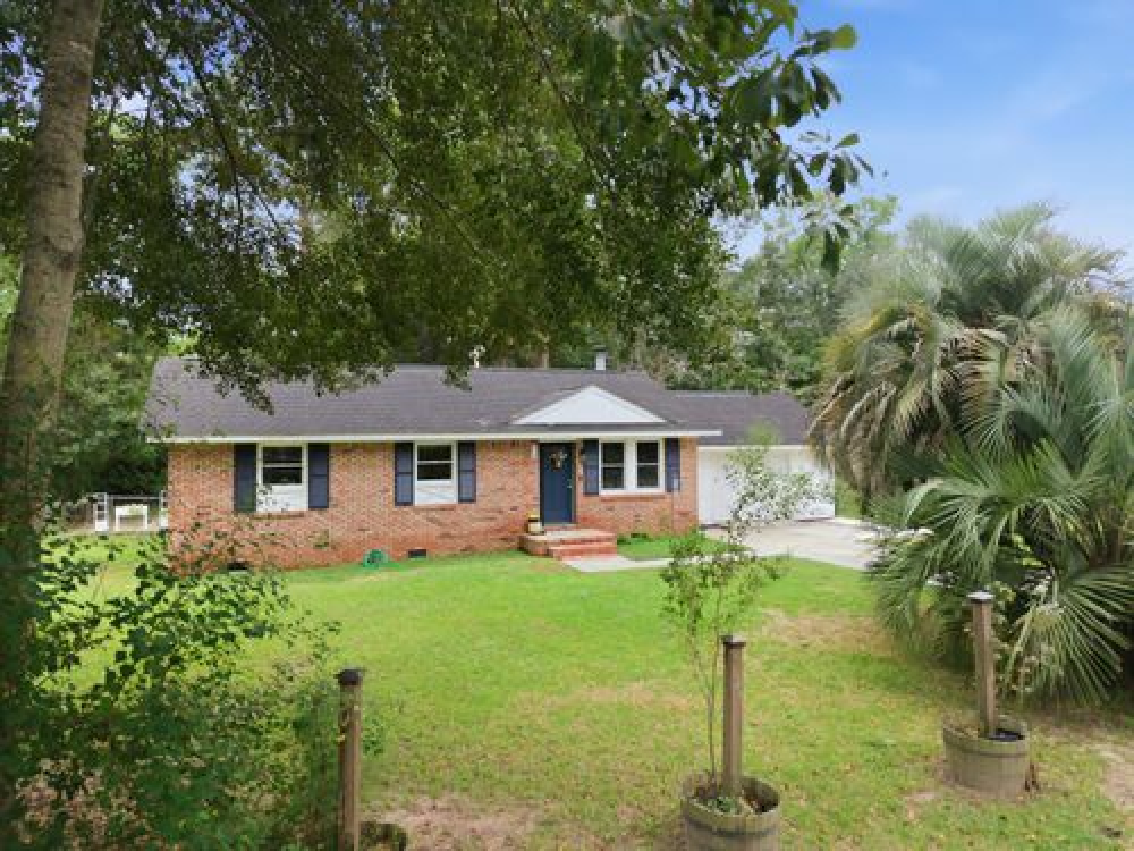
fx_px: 786
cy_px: 426
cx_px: 567
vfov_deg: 56.8
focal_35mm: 24
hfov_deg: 71.6
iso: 400
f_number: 1.8
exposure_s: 1/90
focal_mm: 8.7
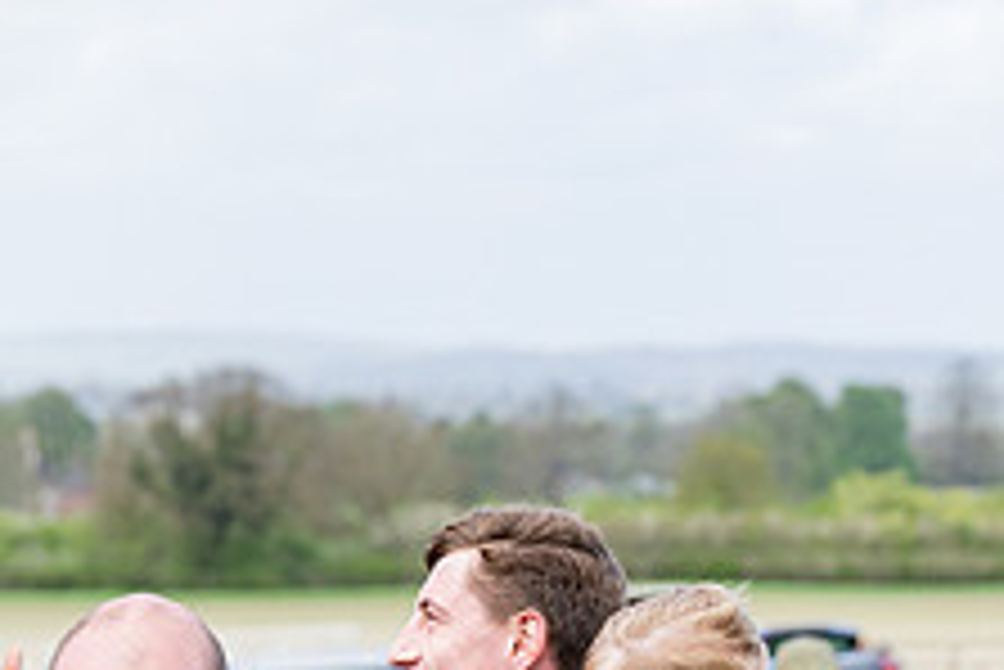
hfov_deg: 9.7
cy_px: 922
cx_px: 296
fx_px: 5916
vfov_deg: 6.4
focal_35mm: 212
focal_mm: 70
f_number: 4
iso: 400
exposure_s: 1/1600
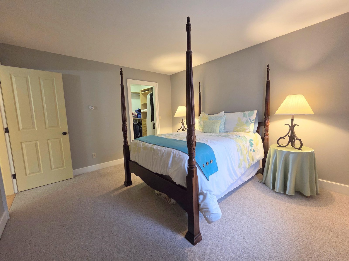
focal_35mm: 13
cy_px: 130
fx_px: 131
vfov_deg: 89.9
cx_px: 174
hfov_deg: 106.2
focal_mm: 2.2
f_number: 2.2
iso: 800
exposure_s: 1/60
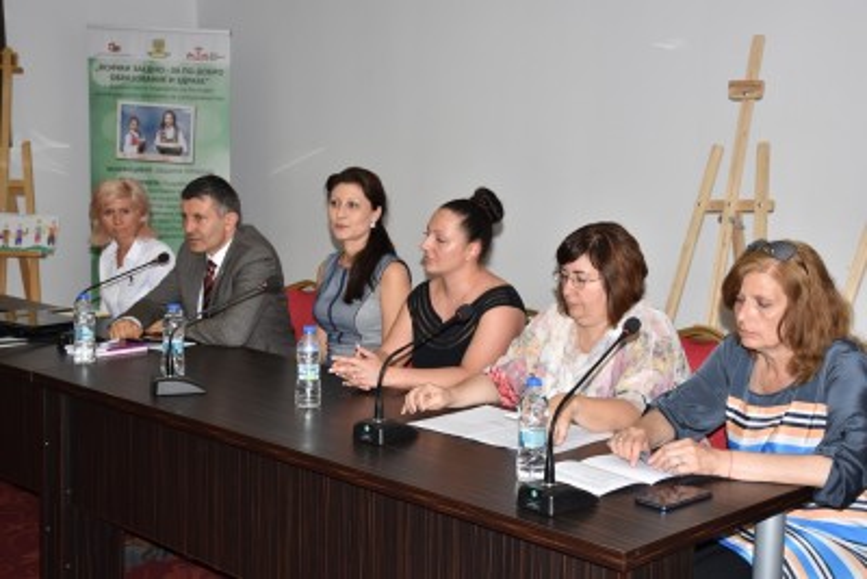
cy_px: 290
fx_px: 1229
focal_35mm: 51
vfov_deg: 26.5
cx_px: 434
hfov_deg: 38.9
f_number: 5.6
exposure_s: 1/100
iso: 400
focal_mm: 34
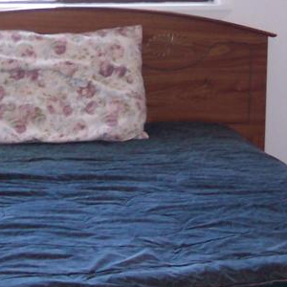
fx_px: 1341
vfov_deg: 12.0
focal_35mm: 143
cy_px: -33
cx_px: 219
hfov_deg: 12.2
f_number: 2.8
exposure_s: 1/45
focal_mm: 8
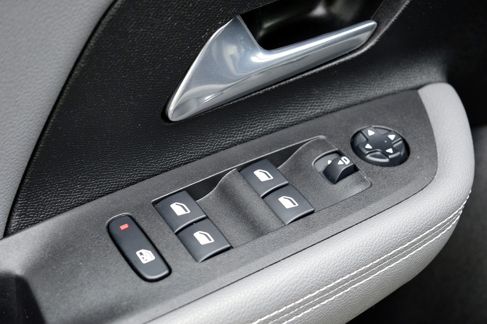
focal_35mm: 72
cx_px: 244
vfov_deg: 18.9
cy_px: 162
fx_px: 973
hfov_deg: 28.1
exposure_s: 1/60
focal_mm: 48
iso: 800
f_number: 5.6
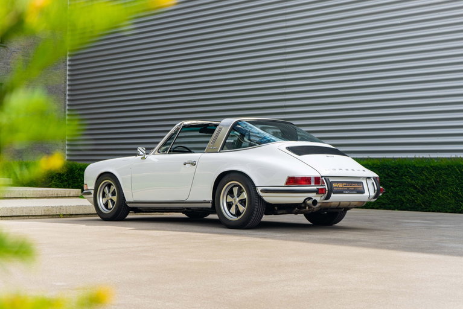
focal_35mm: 64
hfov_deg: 31.4
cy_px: 154
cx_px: 232
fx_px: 823
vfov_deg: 21.3
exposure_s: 1/50
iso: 50
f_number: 5.6
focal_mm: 64
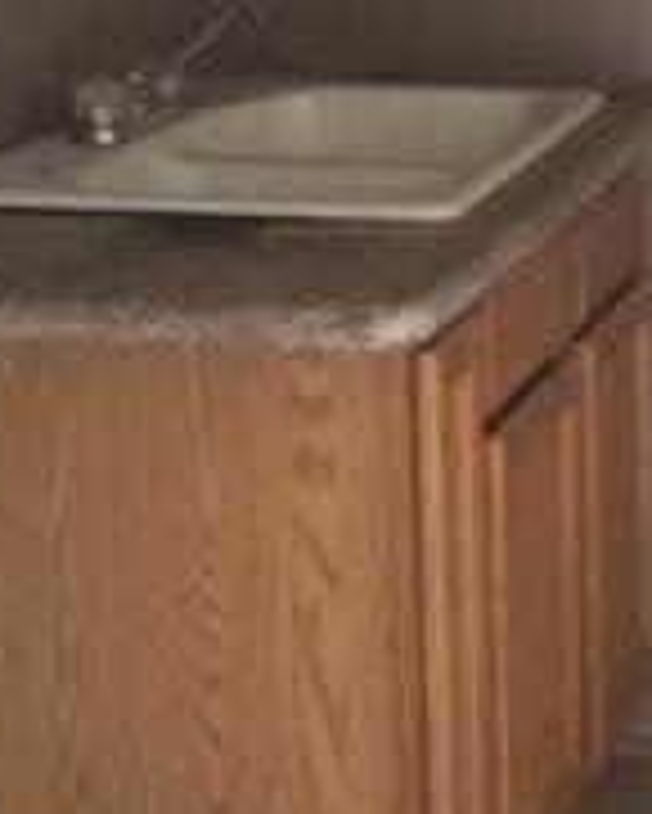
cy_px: 288
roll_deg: +0.3
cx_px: 940
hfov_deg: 12.3
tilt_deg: -12.7
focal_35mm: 120
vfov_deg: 16.0
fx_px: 2892
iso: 320
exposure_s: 1/15
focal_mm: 4.15
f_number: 2.2
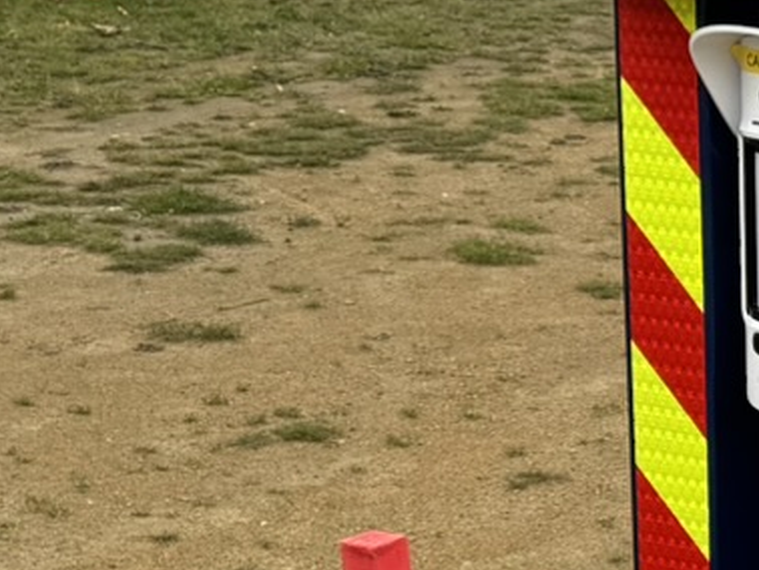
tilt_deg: -26.5
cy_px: 1074
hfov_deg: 14.4
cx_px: 1020
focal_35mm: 130
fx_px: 2852
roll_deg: -4.0
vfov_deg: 10.6
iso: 80
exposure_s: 1/593
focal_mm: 6.76
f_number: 1.78
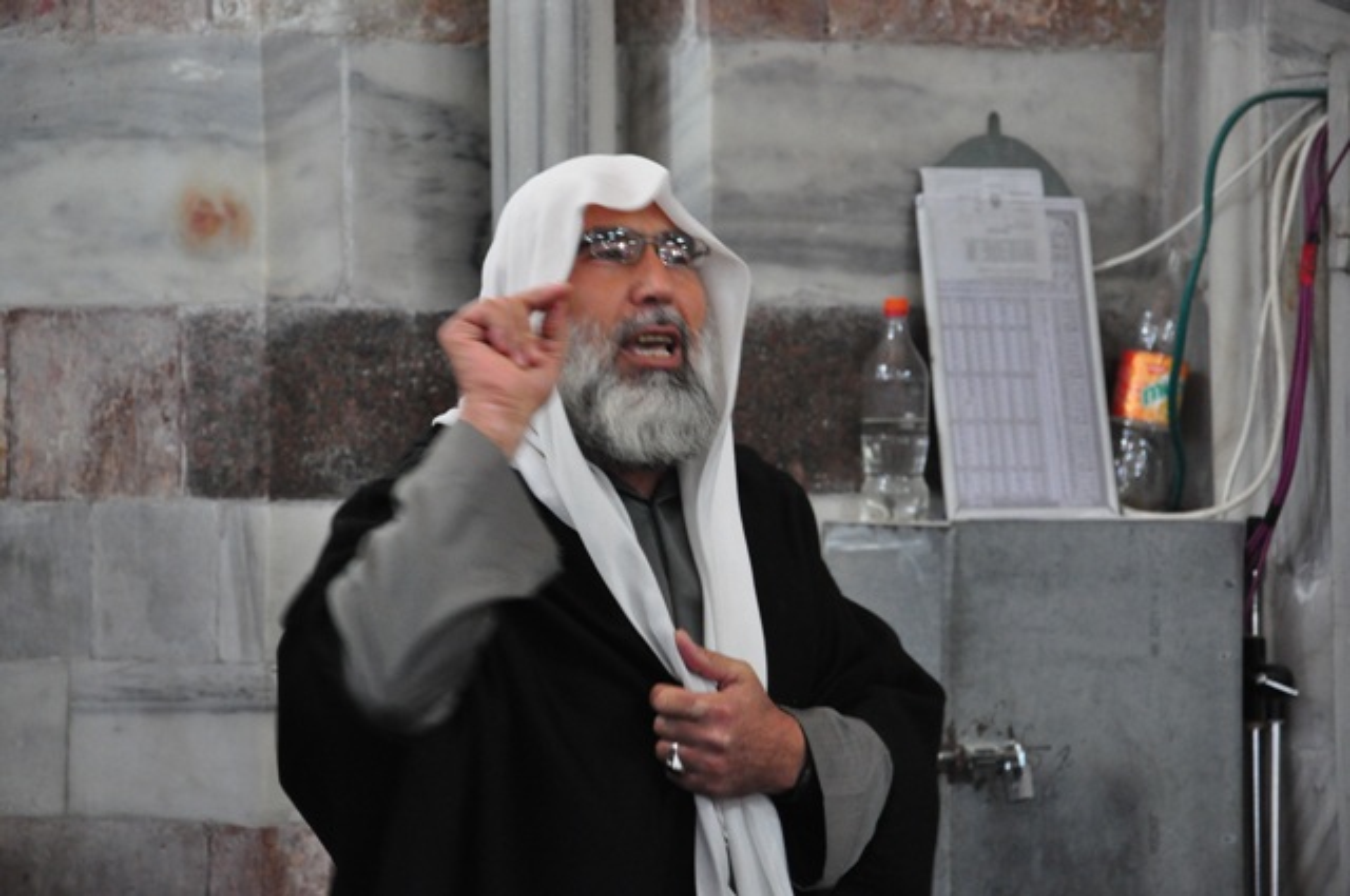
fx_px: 5899
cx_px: 675
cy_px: 448
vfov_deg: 8.7
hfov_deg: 13.1
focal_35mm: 158
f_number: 5.6
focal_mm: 105
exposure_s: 1/15
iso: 2000
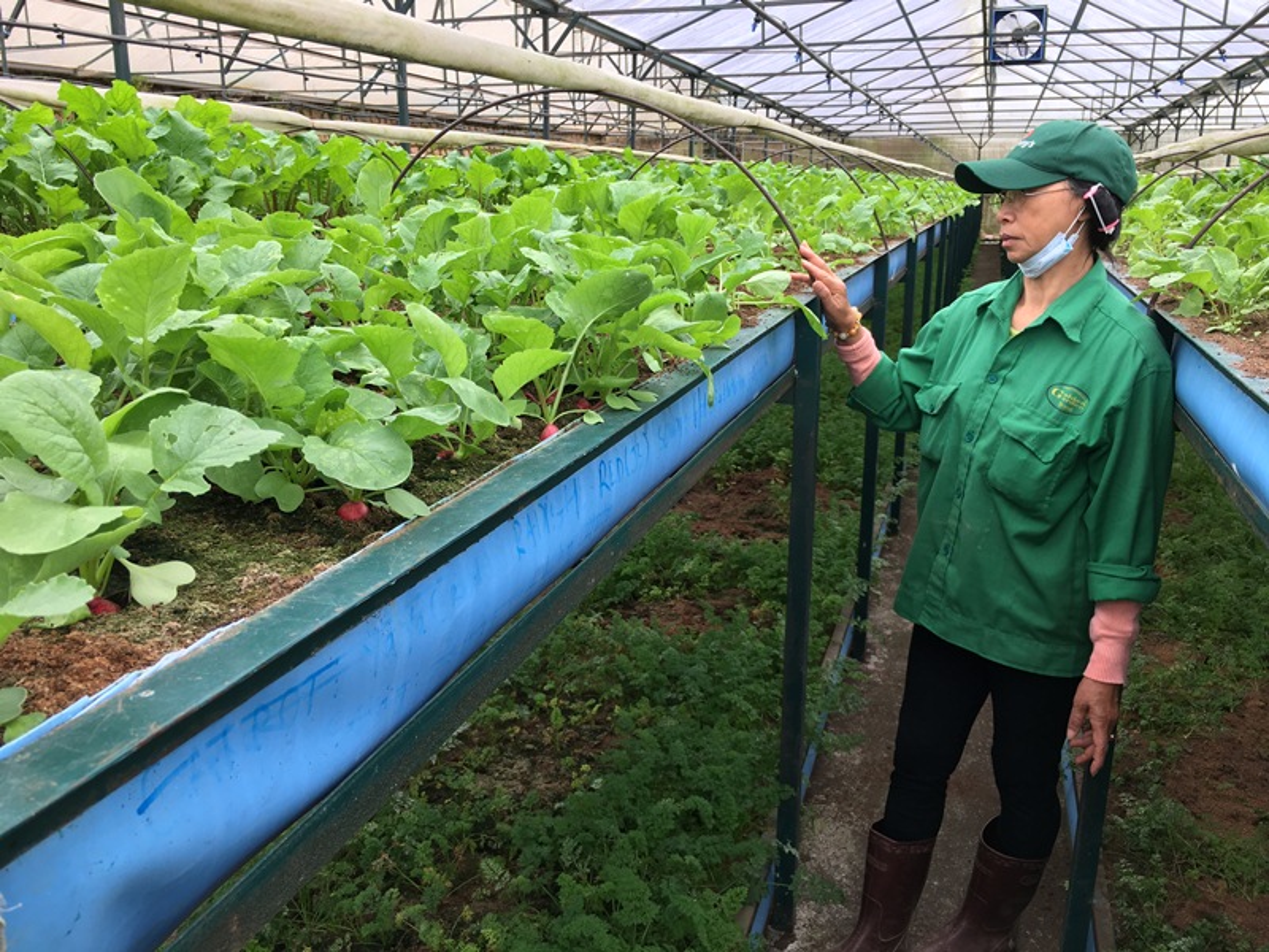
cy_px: 476
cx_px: 634
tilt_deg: -15.1
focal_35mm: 29
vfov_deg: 48.2
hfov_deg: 61.7
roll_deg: -0.8
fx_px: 1063
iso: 25
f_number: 2.2
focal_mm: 4.15
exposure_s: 1/109
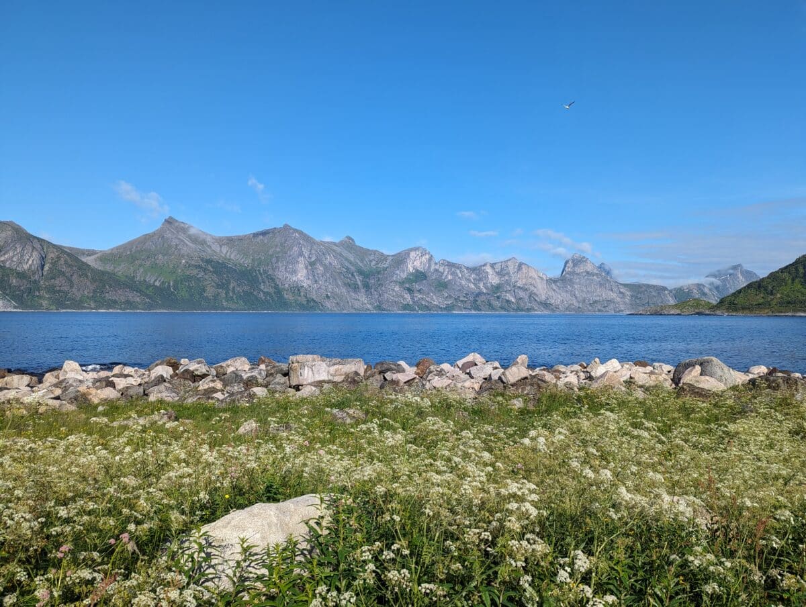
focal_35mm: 24
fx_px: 560
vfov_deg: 57.0
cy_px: 304
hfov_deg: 71.5
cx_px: 403
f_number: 1.85
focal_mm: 6.81
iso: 48
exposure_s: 1/1855
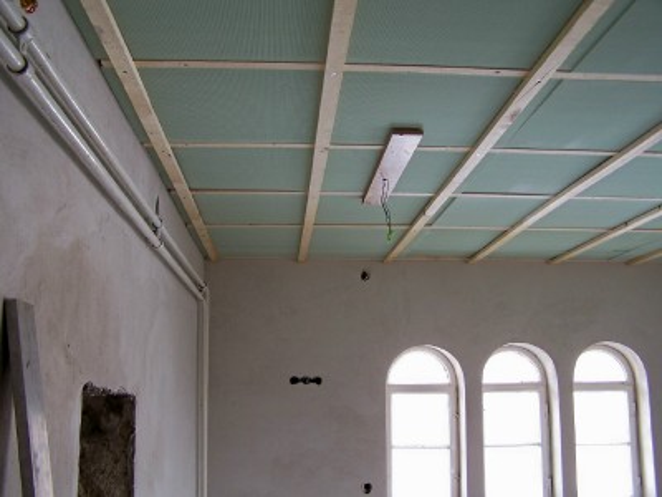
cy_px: 248
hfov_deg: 49.0
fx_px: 727
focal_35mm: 38
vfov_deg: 37.7
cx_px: 331
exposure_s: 1/15
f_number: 2.8
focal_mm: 6.3
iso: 80
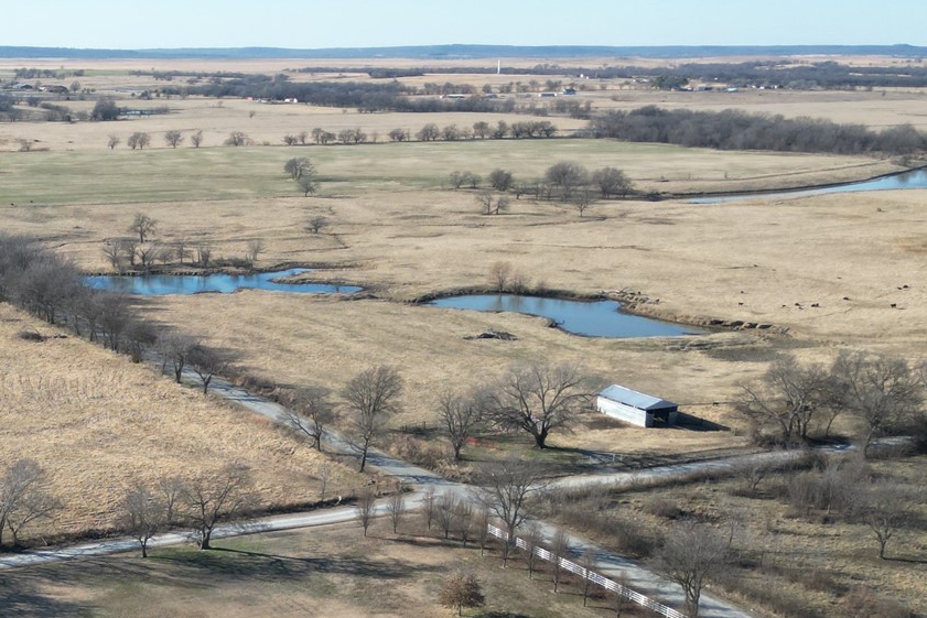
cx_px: 157
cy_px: 517
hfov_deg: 33.8
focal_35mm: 57
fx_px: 1468
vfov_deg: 23.4
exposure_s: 1/1500
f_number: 1.7
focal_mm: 6.72
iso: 100
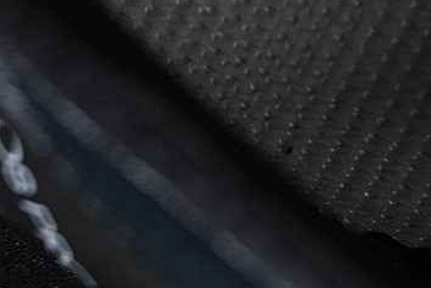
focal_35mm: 230
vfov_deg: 6.0
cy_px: -15
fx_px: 2755
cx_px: 523
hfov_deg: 8.8
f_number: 6.3
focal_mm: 50
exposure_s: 1/60
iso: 160
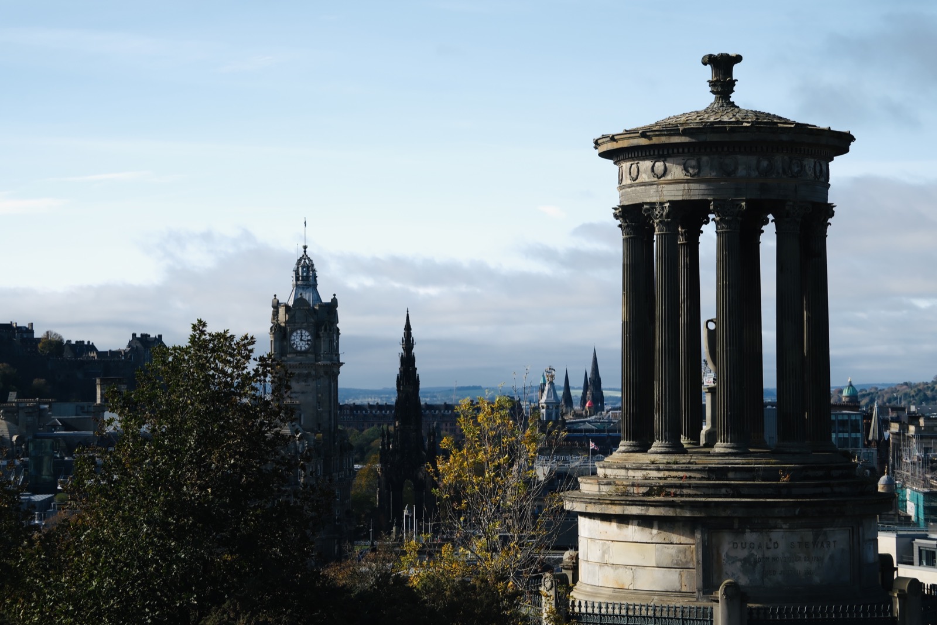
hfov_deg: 23.4
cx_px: 468
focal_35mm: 87
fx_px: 2264
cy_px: 312
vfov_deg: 15.7
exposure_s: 1/160
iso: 125
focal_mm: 57.9
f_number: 7.1
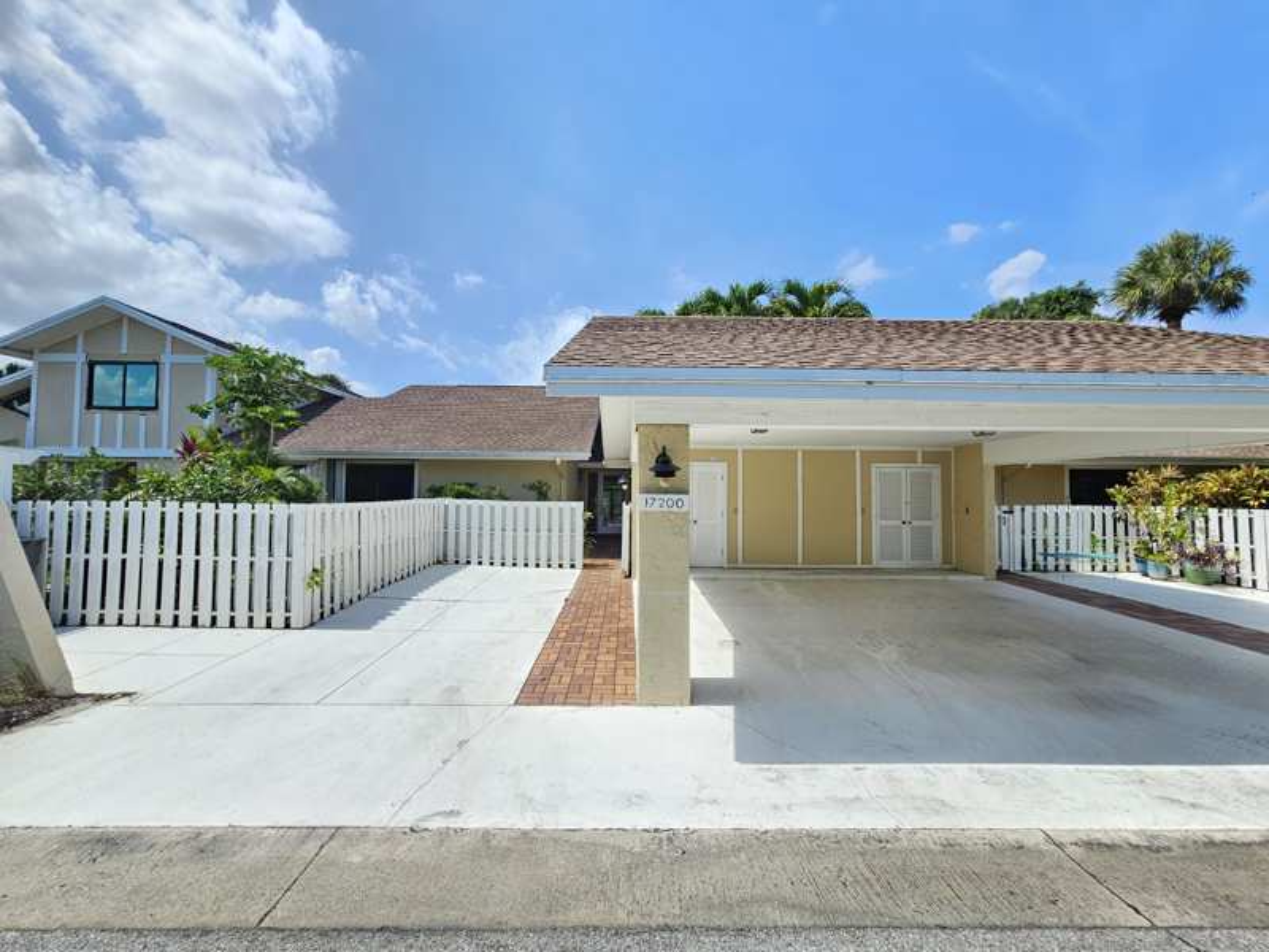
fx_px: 477
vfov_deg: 89.9
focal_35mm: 13
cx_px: 634
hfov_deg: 106.2
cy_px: 476
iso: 50
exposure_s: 1/1258
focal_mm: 2.2
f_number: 2.2
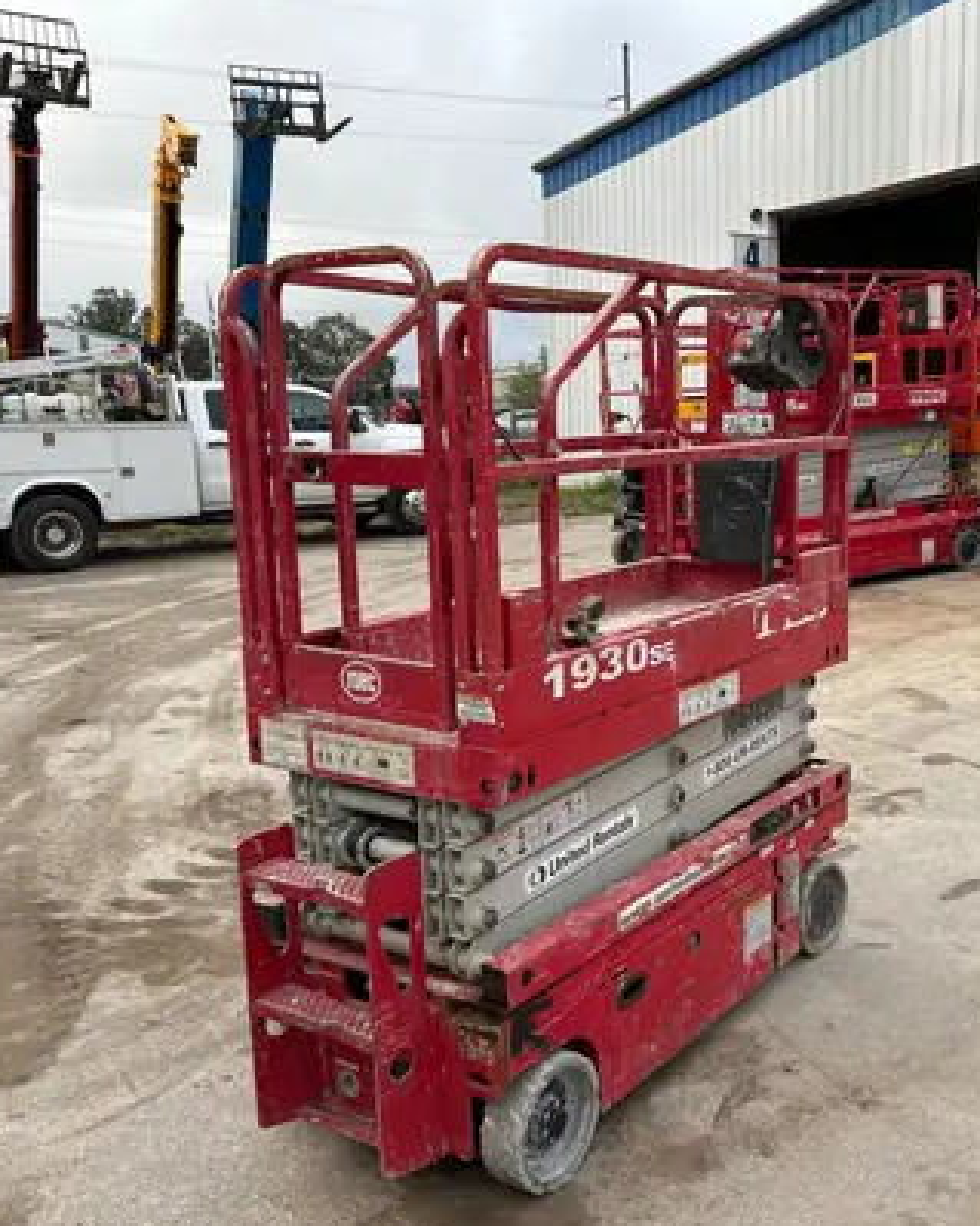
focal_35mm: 35
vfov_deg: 51.5
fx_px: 1269
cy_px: 625
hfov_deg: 41.2
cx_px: 710
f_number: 1.5
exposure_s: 1/342
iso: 50
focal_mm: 5.7
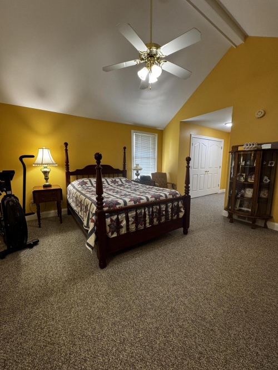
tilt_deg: -8.5
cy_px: 185
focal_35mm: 14
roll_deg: +0.4
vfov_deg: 102.1
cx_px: 139
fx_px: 150
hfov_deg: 85.7
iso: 160
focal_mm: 2.22
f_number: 2.2
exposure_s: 1/60
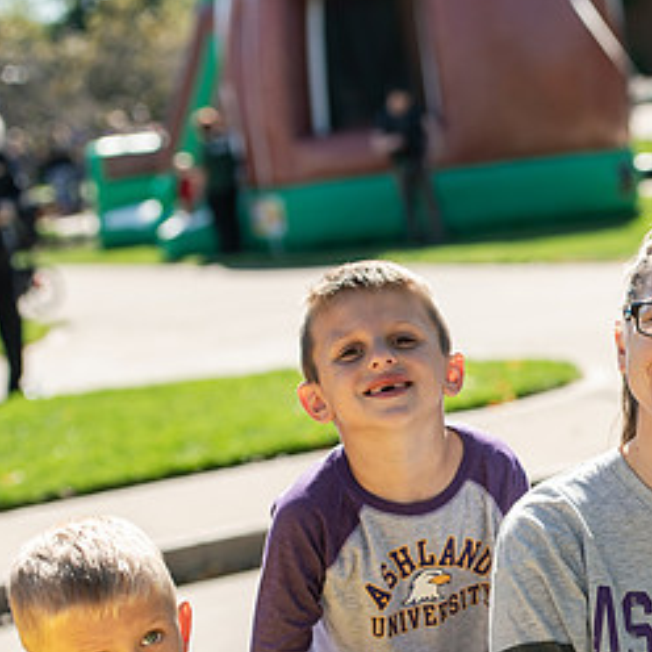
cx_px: 623
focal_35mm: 155
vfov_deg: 11.3
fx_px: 3303
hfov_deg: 11.2
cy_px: 425
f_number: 4
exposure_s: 1/320
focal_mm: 78
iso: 64
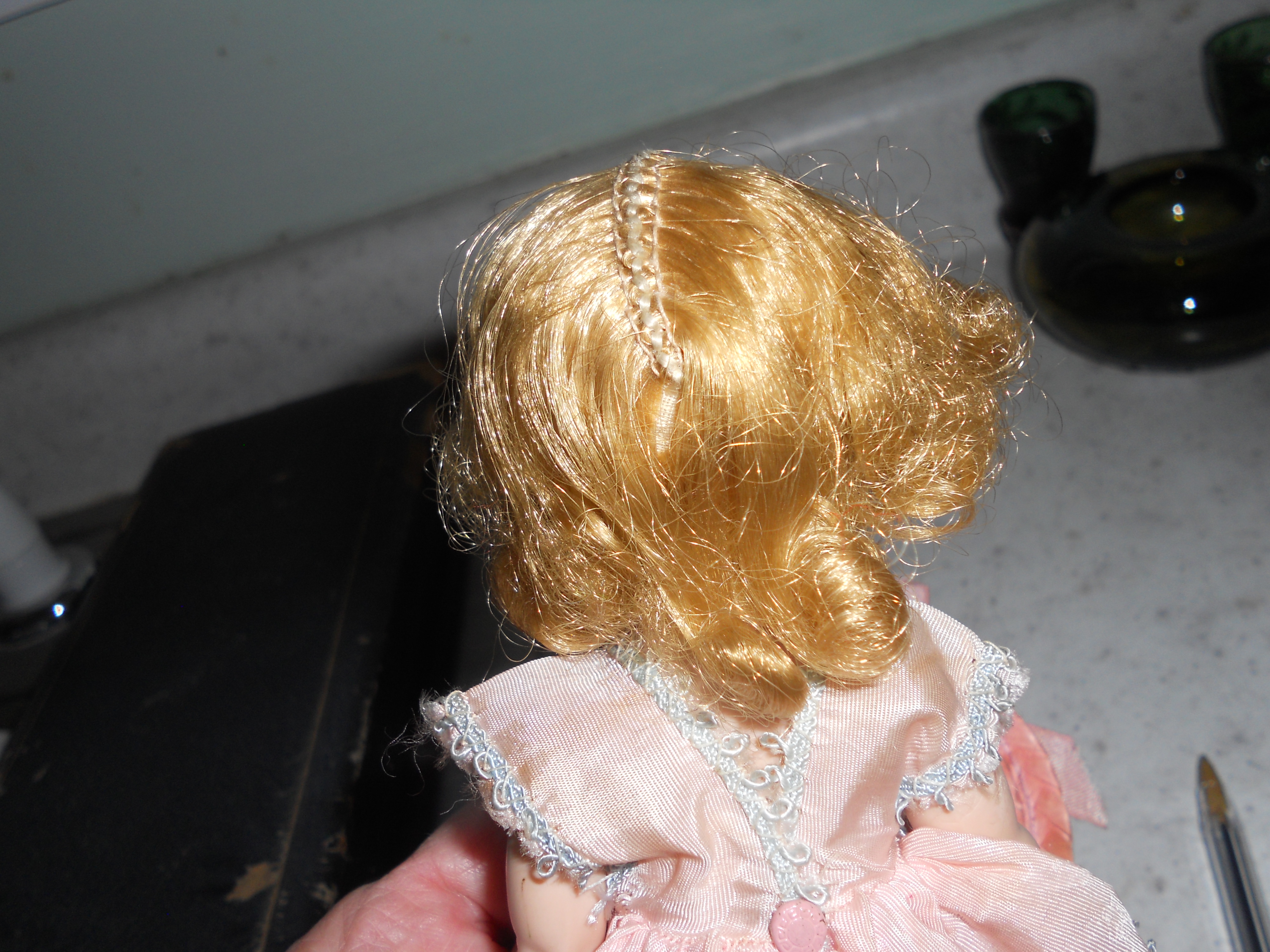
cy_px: 476
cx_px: 635
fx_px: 1174
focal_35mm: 32
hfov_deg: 56.8
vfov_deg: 44.2
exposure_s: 1/25
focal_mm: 5.8
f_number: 8.8
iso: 80
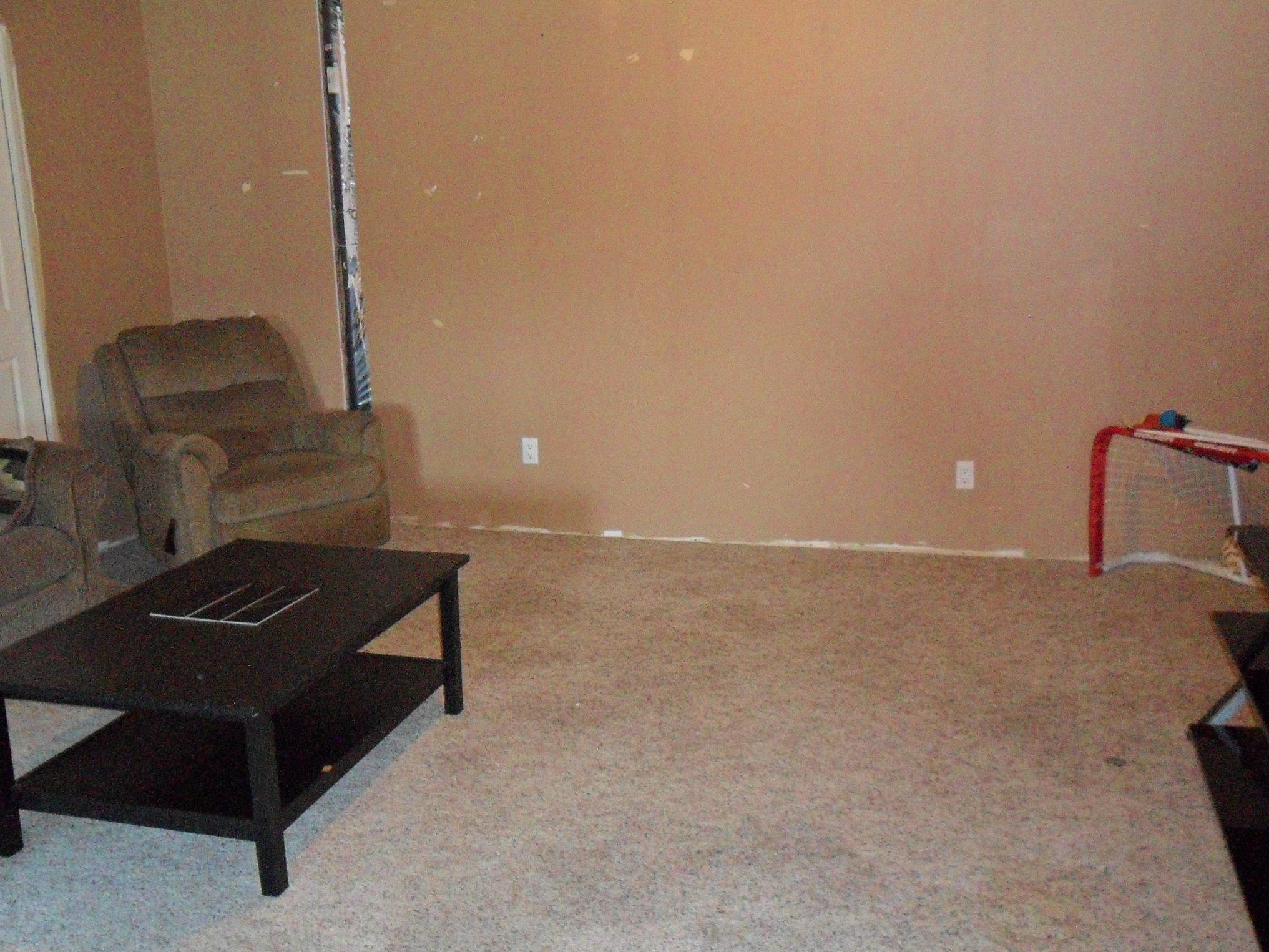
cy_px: 500
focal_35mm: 34
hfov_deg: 54.0
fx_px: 1246
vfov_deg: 41.8
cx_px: 644
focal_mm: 4.9
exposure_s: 1/15
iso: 400
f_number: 3.5
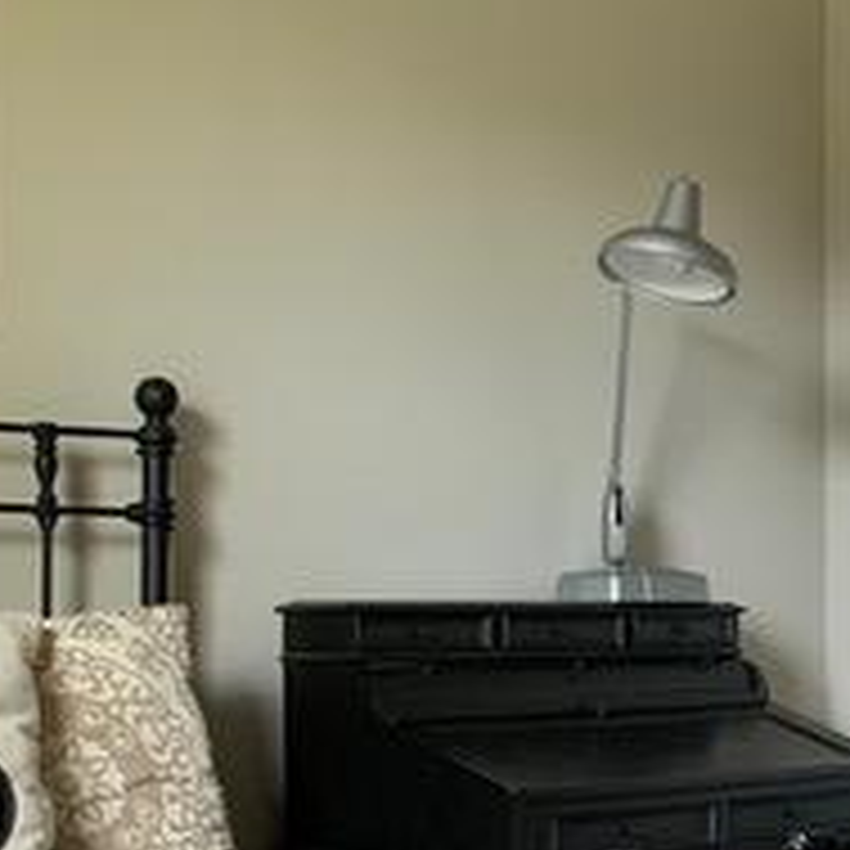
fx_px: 2167
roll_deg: -0.6
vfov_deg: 21.9
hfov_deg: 21.1
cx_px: 922
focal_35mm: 78
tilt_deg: -0.9
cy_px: 675
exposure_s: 1/92
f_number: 1.8
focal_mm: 4.25
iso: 100
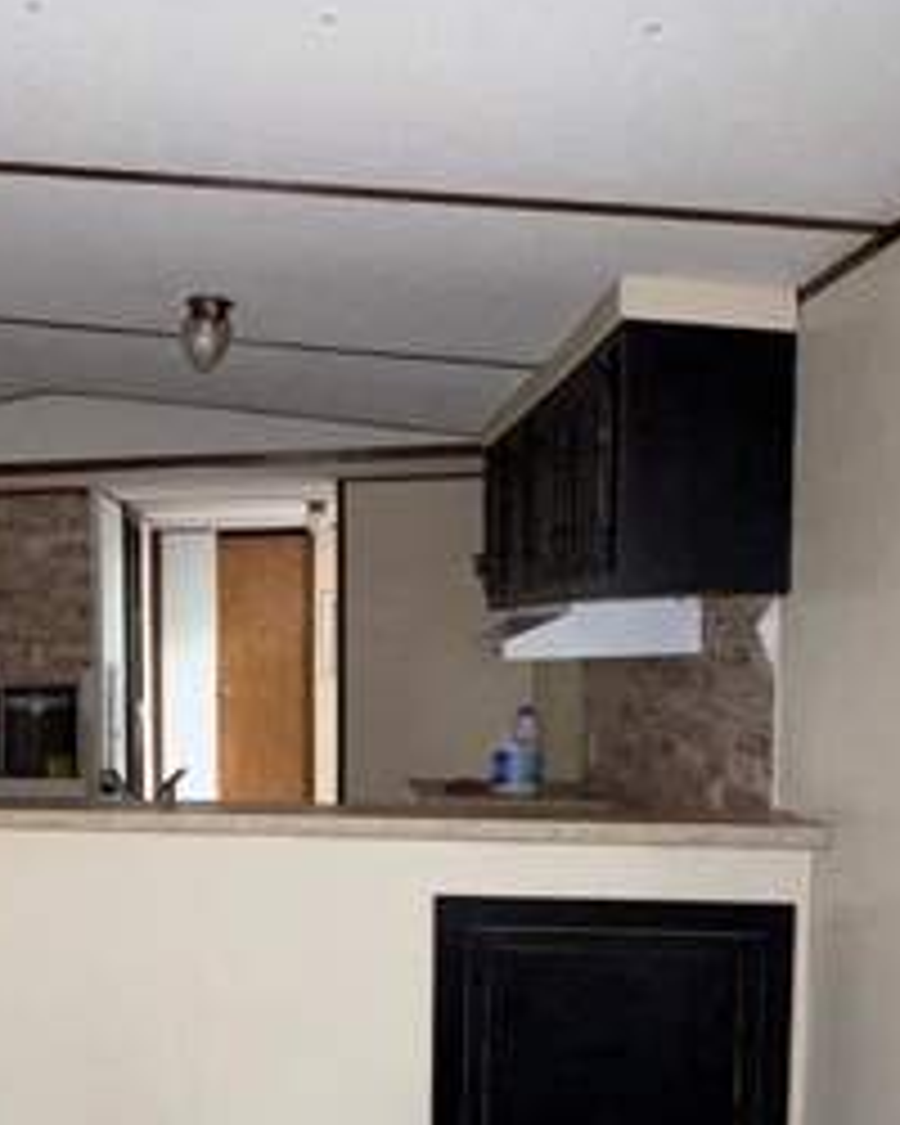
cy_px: 734
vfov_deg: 50.8
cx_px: 86
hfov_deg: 39.1
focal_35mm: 35
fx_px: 1165
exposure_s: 1/39
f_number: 2.2
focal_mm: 2.22
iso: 320
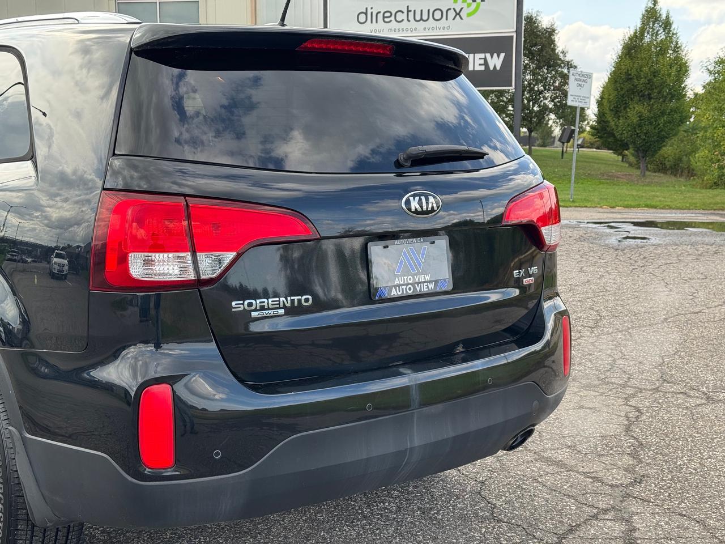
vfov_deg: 30.3
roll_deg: -0.3
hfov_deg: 39.7
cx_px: 362
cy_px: 272
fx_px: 1005
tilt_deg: -8.2
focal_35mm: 48
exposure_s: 1/553
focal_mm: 6.76
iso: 64
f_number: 1.78
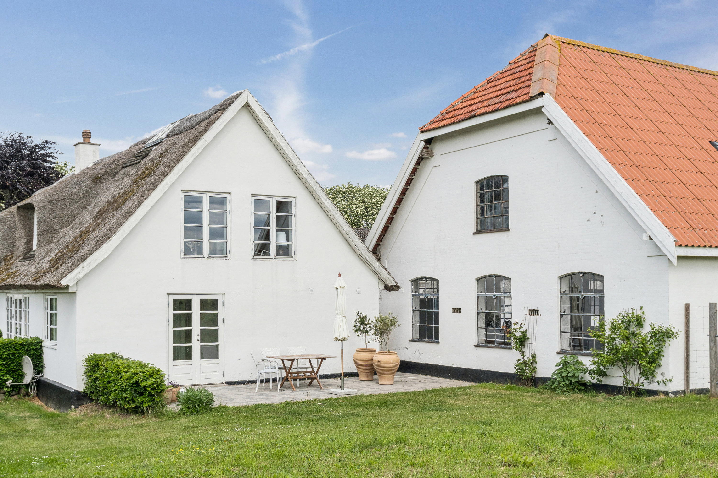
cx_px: 359
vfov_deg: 34.2
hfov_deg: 49.6
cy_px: 239
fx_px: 778
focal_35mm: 39
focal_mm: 26
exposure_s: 1/320
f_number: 8
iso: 200
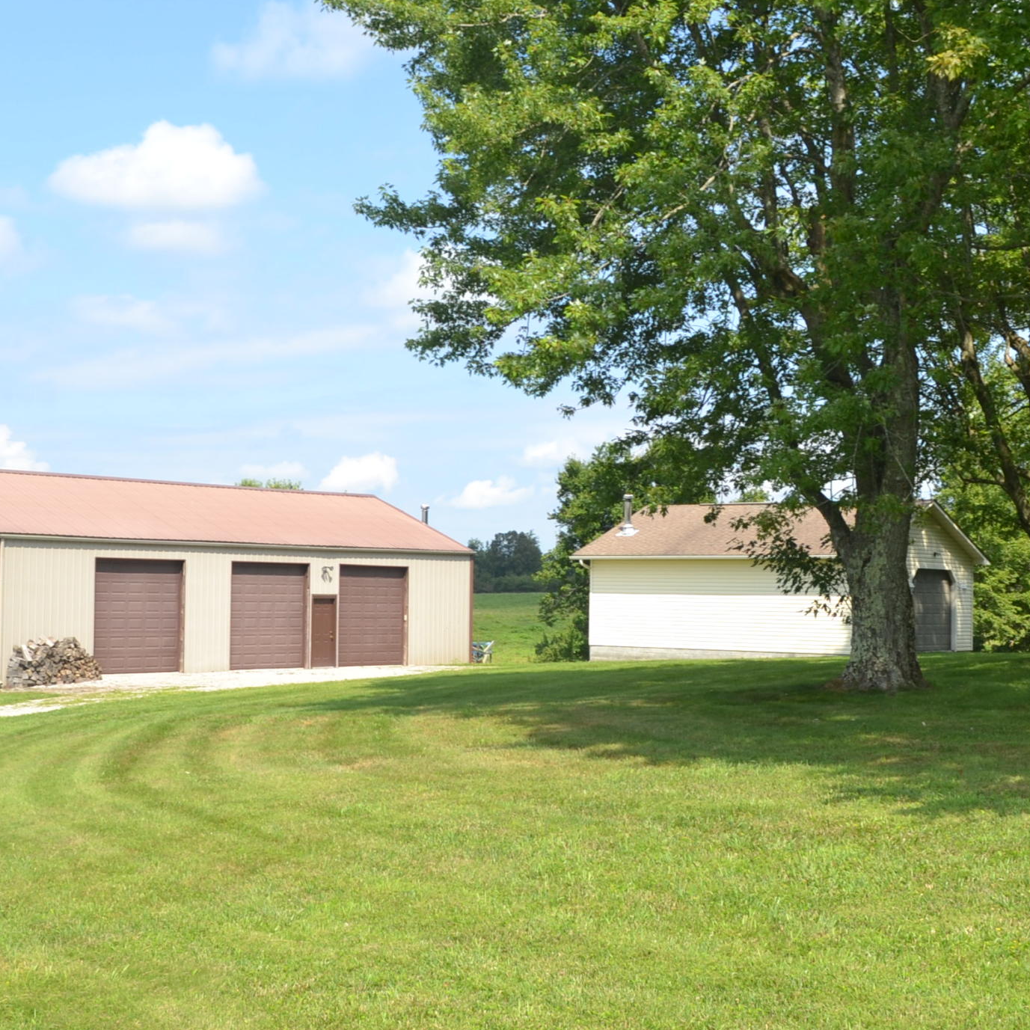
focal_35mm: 50
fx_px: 1683
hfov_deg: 34.0
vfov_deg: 34.0
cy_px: 543
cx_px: 488
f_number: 7.1
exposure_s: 1/200
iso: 100
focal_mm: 18
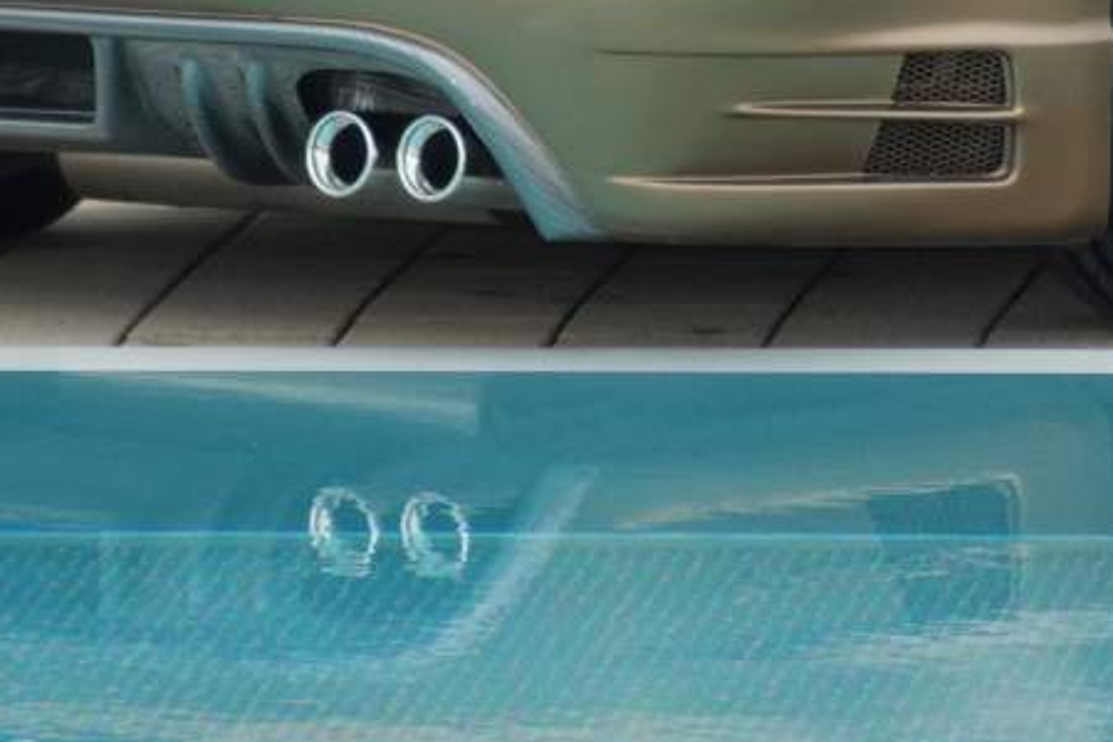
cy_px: -38
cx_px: 554
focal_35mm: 956
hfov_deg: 2.2
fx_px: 29554
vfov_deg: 1.4
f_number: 5.6
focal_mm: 280
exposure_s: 1/500
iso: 1000
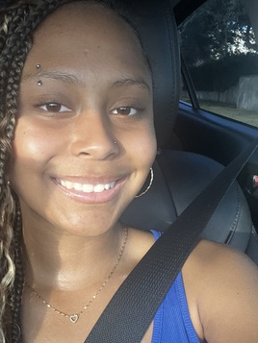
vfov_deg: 44.5
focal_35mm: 42
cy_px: 209
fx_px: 417
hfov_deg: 34.3
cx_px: 104
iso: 64
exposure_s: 1/121
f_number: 2.2
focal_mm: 2.71
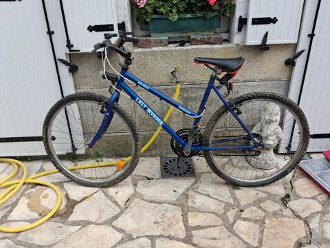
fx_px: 257
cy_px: 124
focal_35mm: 27
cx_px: 165
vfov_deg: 51.4
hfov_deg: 65.3
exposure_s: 1/130
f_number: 1.8
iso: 25
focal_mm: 4
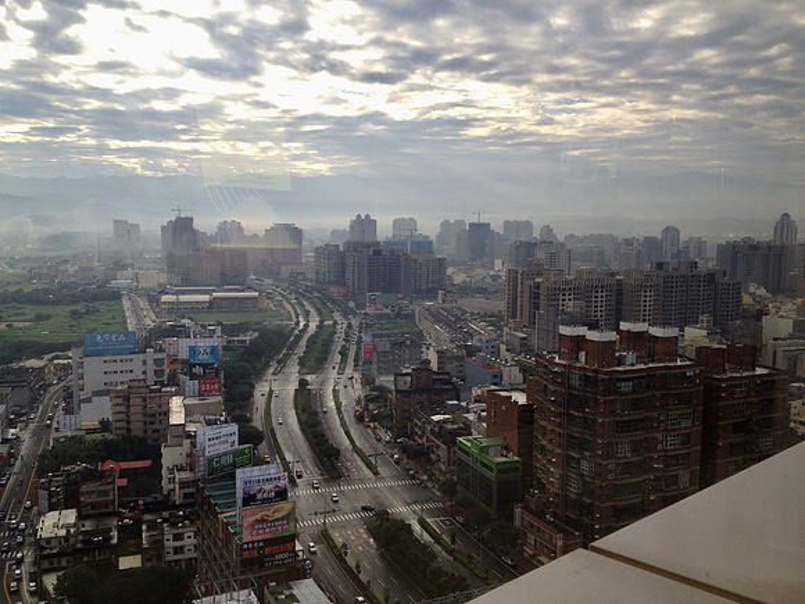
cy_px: 302
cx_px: 402
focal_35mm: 35
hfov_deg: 52.6
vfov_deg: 40.7
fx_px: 814
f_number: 2.4
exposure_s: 1/120
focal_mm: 4.28
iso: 80
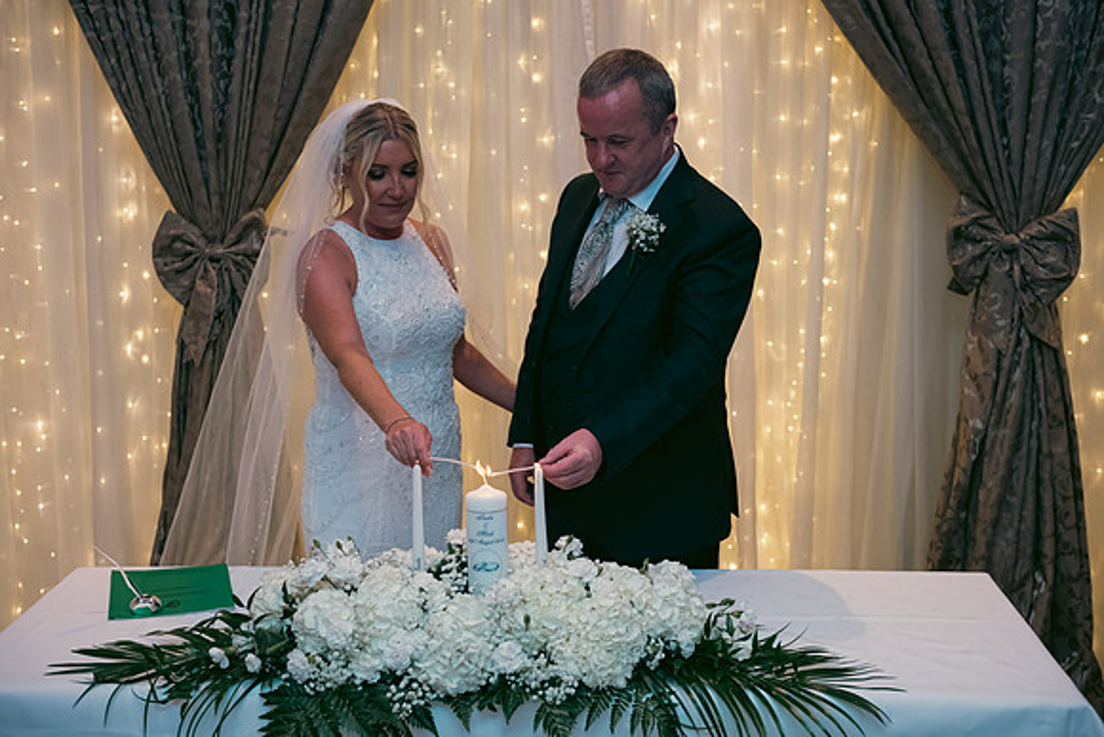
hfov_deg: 38.2
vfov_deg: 26.0
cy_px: 368
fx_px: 1595
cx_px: 552
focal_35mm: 52
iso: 800
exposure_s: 1/160
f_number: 3.5
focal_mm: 52
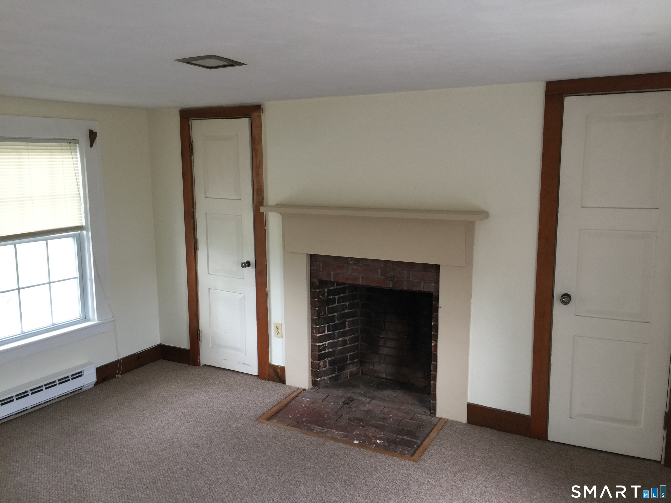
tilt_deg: -10.6
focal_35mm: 29
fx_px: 562
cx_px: 336
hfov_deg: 61.7
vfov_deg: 48.2
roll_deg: -1.0
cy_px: 252
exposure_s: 1/15
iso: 40
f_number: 2.2
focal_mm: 4.15
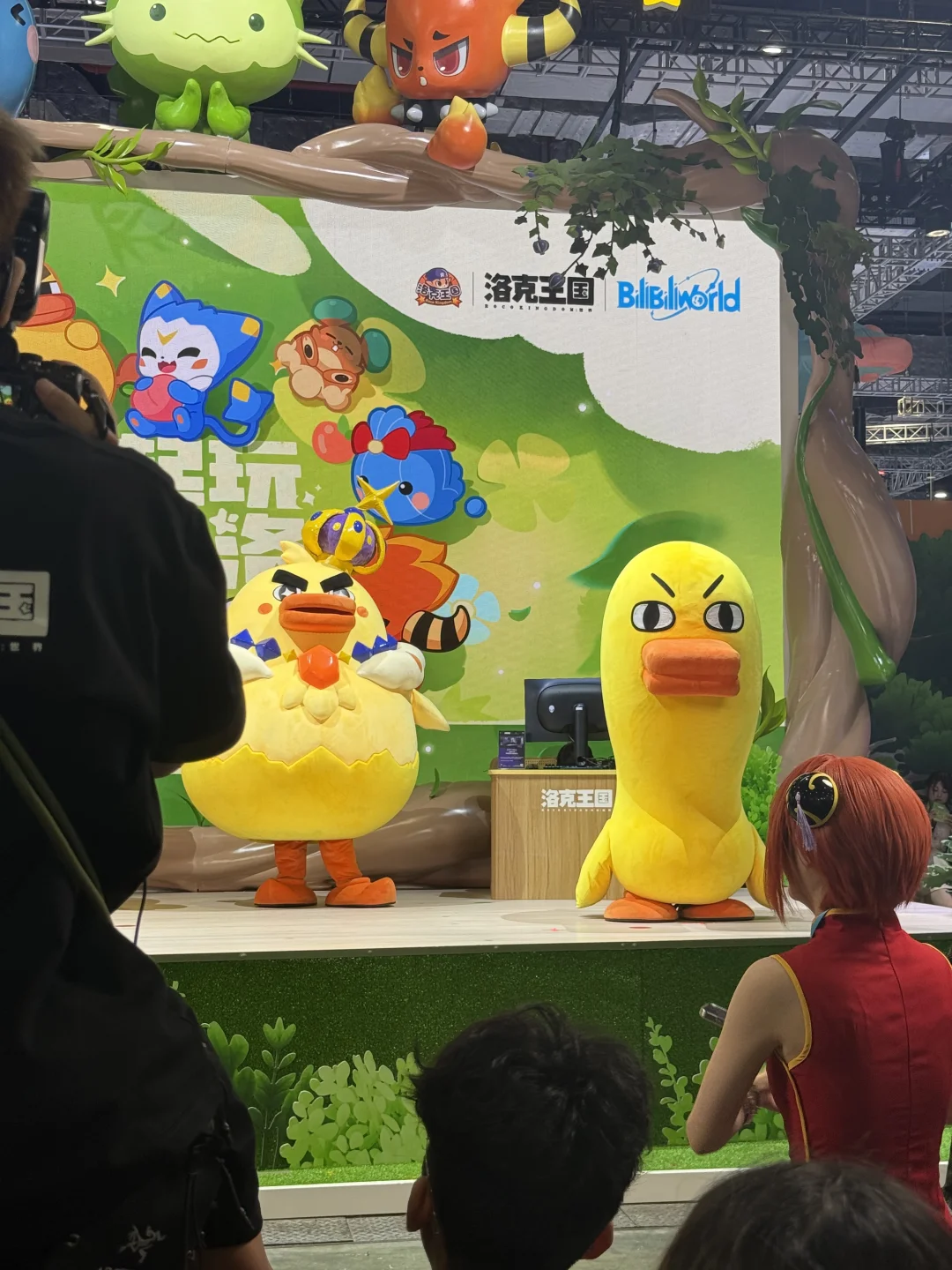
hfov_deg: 30.3
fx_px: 1760
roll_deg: -0.4
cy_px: 635
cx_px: 476
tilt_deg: +6.6
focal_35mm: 48
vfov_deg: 39.7
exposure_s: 1/101
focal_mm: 6.76
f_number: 1.78
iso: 50
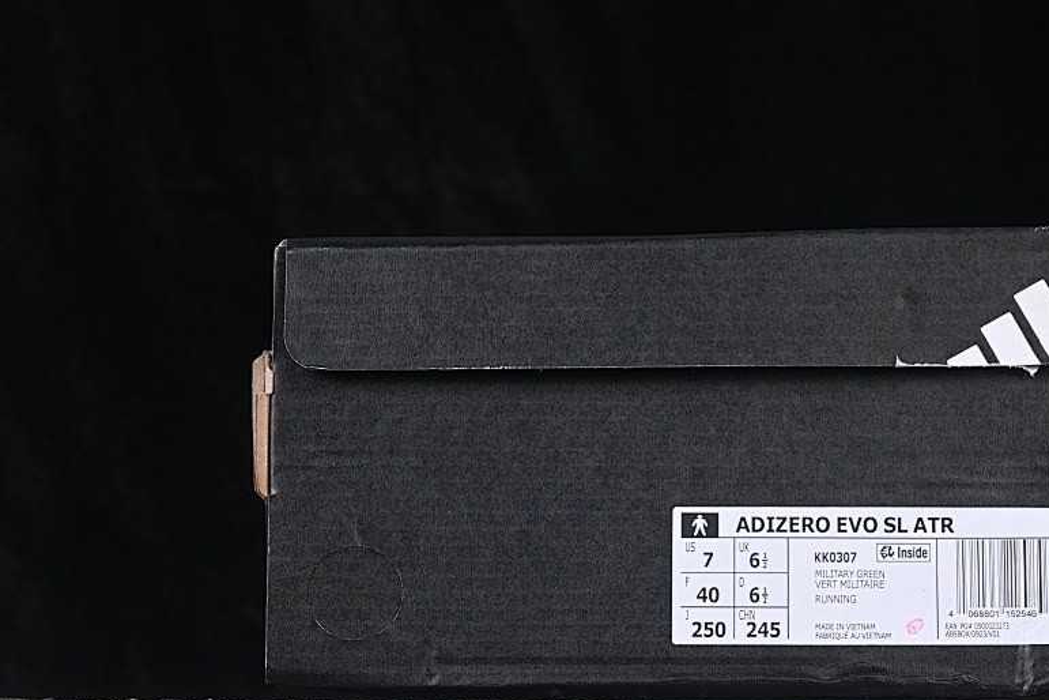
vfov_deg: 13.0
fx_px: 3059
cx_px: 691
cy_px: 402
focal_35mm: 105
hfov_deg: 19.4
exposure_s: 1/60
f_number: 6.3
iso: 160
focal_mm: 50
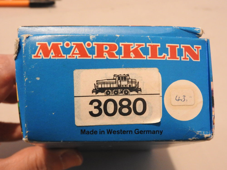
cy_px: 85
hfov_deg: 29.8
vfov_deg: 22.6
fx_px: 426
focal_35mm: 65
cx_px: 114
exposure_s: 1/8
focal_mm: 11.6
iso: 720
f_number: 4.2
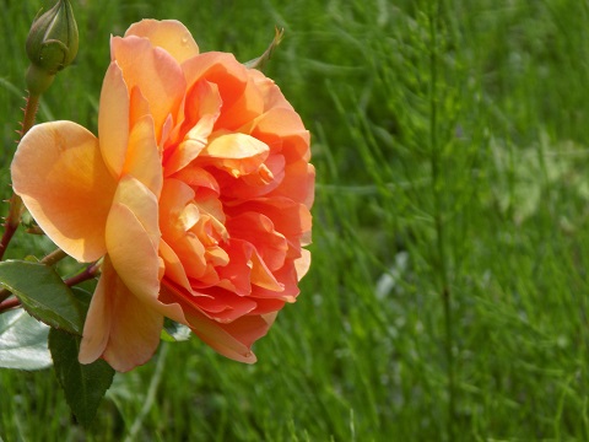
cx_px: 294
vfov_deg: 3.0
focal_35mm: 489
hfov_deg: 4.1
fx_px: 8320
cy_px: 221
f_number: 5.9
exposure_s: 1/250
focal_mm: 87
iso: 80
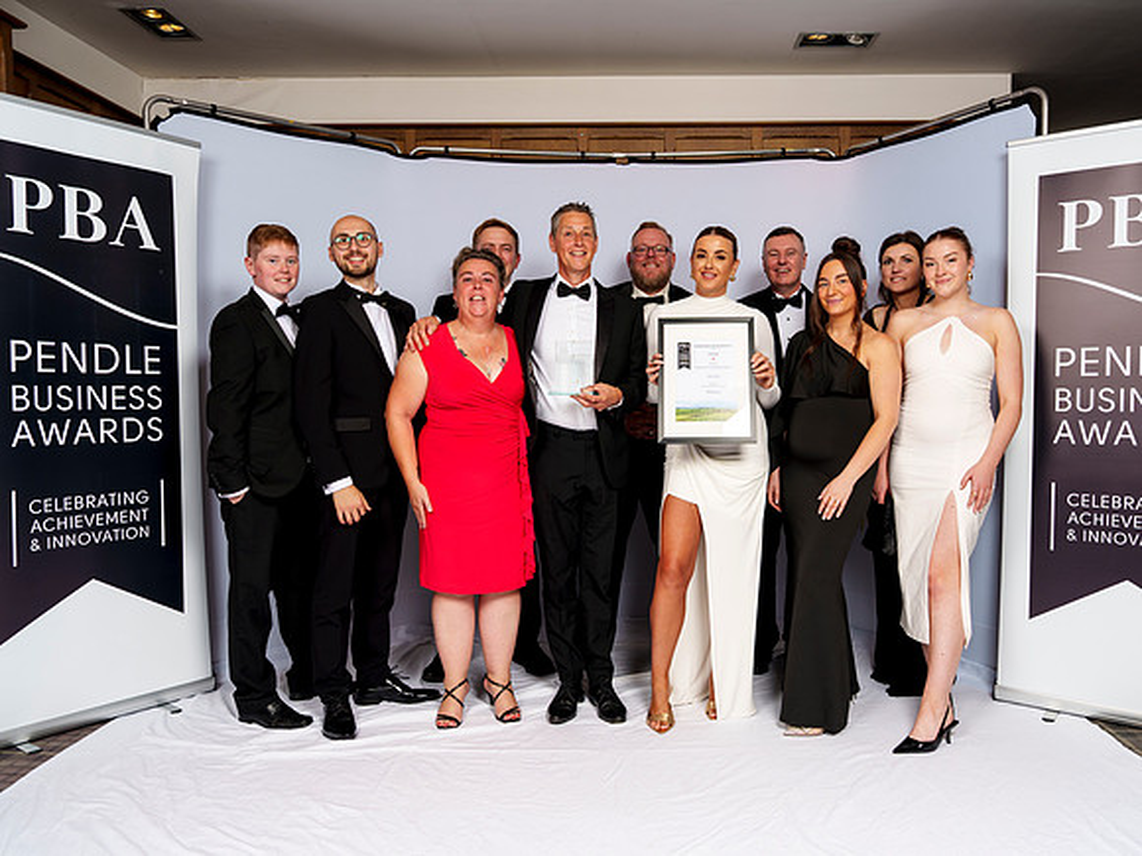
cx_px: 623
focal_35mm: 28
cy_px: 428
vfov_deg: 50.1
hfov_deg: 63.8
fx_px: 915
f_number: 8
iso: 100
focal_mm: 25
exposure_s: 1/125
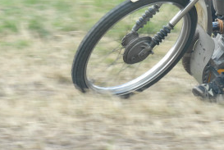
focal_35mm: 660
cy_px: -7
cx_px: 277
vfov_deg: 2.1
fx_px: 4113
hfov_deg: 3.1
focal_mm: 150
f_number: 7.1
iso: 400
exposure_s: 1/320
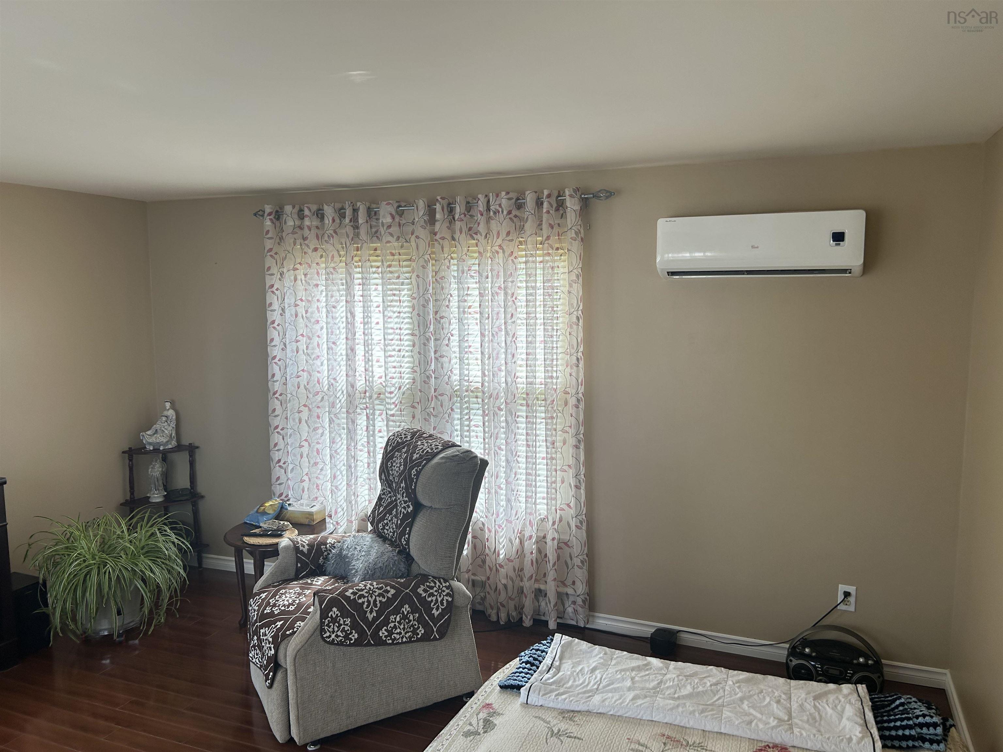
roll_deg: +0.6
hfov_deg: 67.3
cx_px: 502
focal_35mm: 26
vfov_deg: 53.1
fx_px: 753
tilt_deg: -6.1
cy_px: 376
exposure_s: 1/163
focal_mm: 5.7
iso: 50
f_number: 1.5
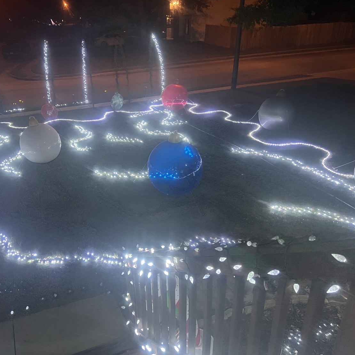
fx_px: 360
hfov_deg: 52.1
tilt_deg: -24.2
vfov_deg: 52.5
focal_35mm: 31
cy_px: 177
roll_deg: +1.8
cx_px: 138
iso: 400
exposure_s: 1/60
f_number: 1.5
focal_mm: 5.7
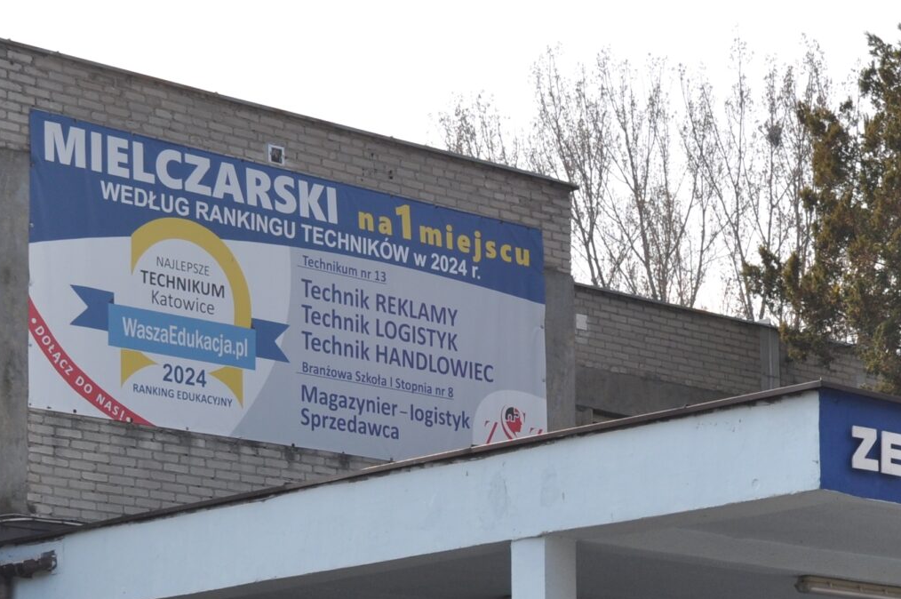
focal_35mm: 106
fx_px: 2650
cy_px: 675
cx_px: 731
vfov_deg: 12.6
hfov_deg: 19.1
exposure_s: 1/320
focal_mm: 28
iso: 200
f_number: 9
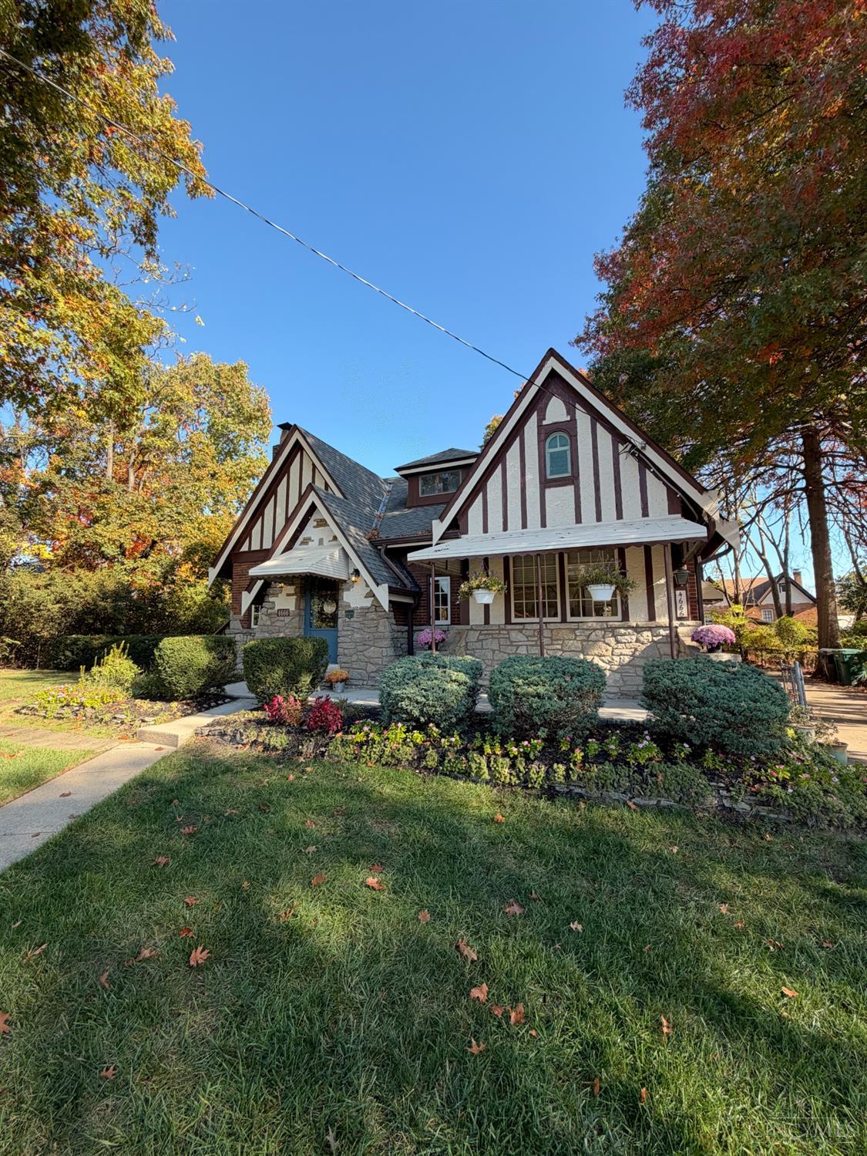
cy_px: 578
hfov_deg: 85.7
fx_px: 467
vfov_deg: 102.0
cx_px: 434
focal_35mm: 14
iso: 64
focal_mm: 2.22
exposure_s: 1/502
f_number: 2.2
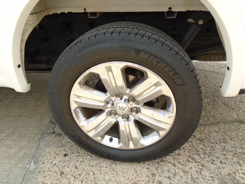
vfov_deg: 53.1
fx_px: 184
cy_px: 92
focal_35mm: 26
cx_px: 122
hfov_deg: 67.3
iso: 100
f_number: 8
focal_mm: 4.6
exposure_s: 1/400
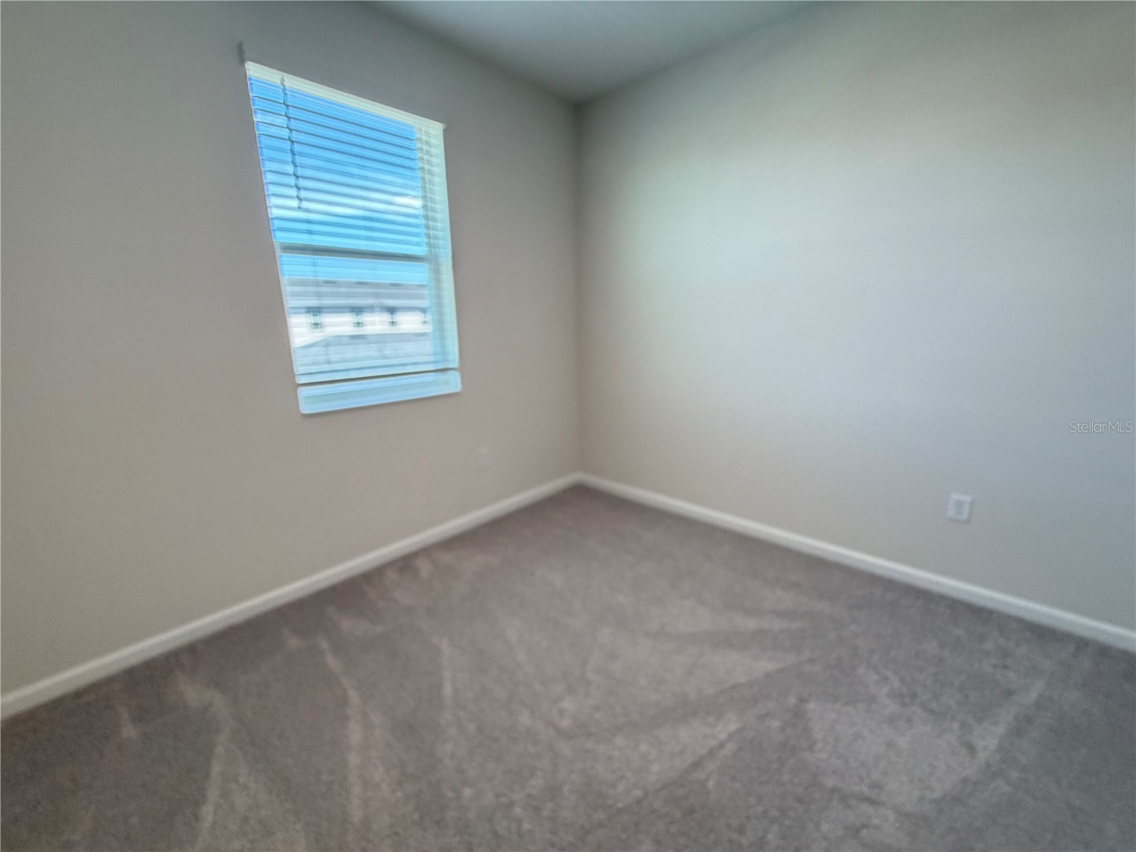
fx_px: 459
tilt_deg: -13.1
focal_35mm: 14
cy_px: 426
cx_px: 568
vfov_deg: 85.7
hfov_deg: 102.1
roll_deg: +1.0
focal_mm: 2.22
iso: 200
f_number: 2.2
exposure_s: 1/60
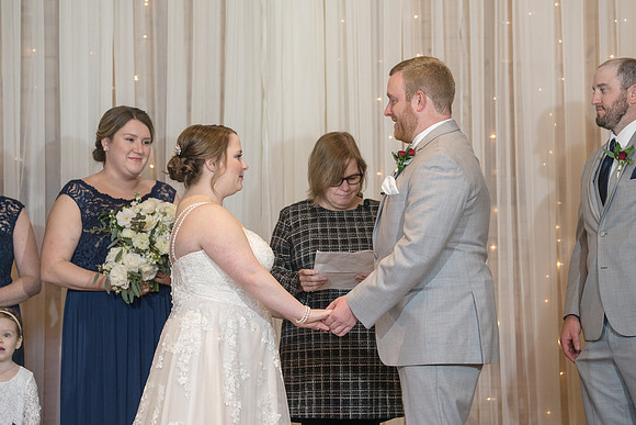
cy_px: 189
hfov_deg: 13.9
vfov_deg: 9.3
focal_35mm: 148
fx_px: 2611
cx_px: 344
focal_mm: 133
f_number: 4
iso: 2000
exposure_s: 1/200
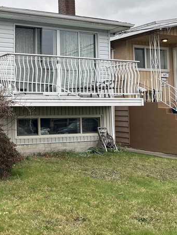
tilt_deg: +4.0
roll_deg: +0.3
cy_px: 83
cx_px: -13
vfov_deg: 40.8
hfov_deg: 28.8
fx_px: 314
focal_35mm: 46
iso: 50
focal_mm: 5.7
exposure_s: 1/349
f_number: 1.5
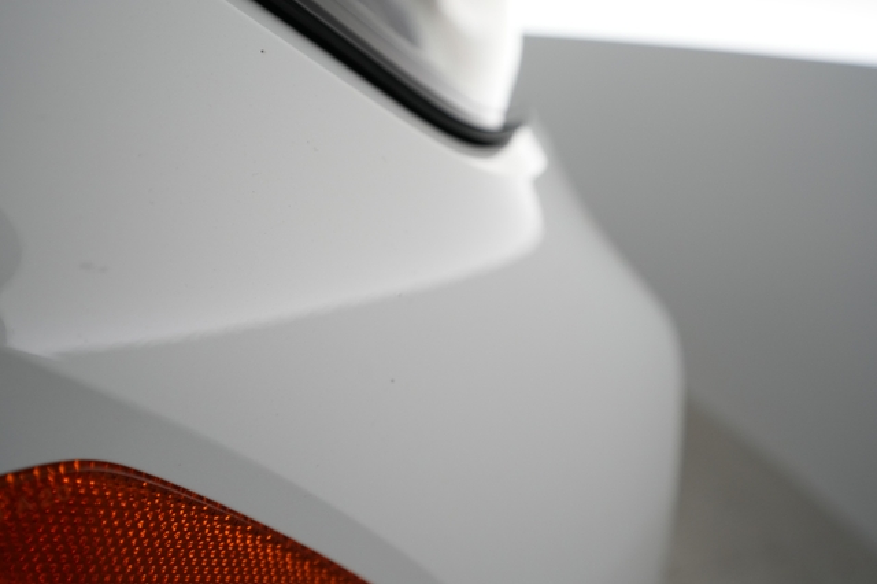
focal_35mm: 28
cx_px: 438
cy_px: 292
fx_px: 682
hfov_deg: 65.5
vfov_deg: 46.4
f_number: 4.5
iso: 1250
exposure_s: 1/100
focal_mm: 28
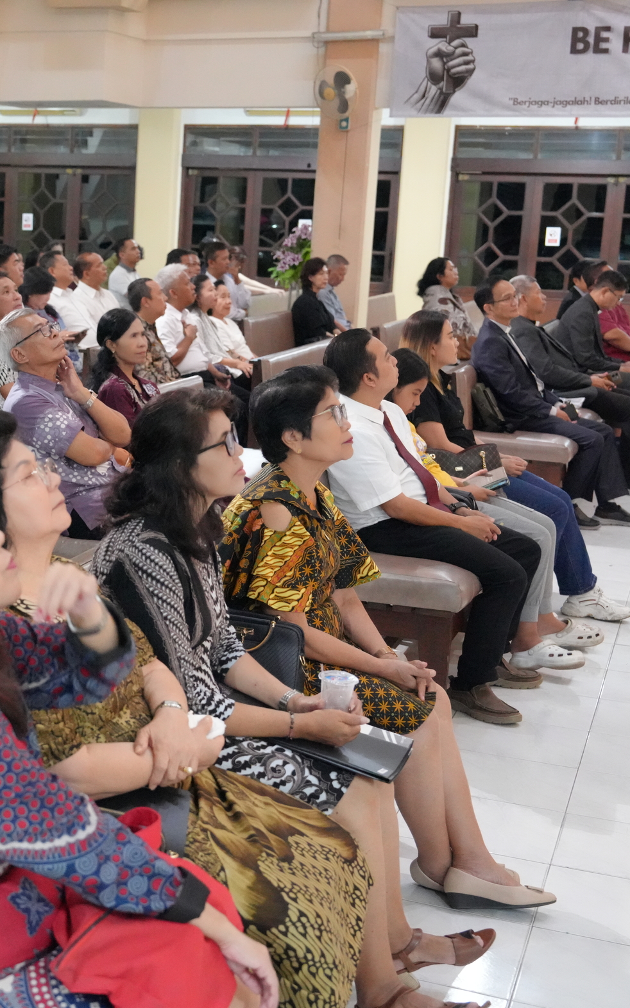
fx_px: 1566
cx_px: -74
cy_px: 505
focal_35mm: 57
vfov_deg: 35.7
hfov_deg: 21.5
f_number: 4
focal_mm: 37
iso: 8000
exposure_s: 1/125
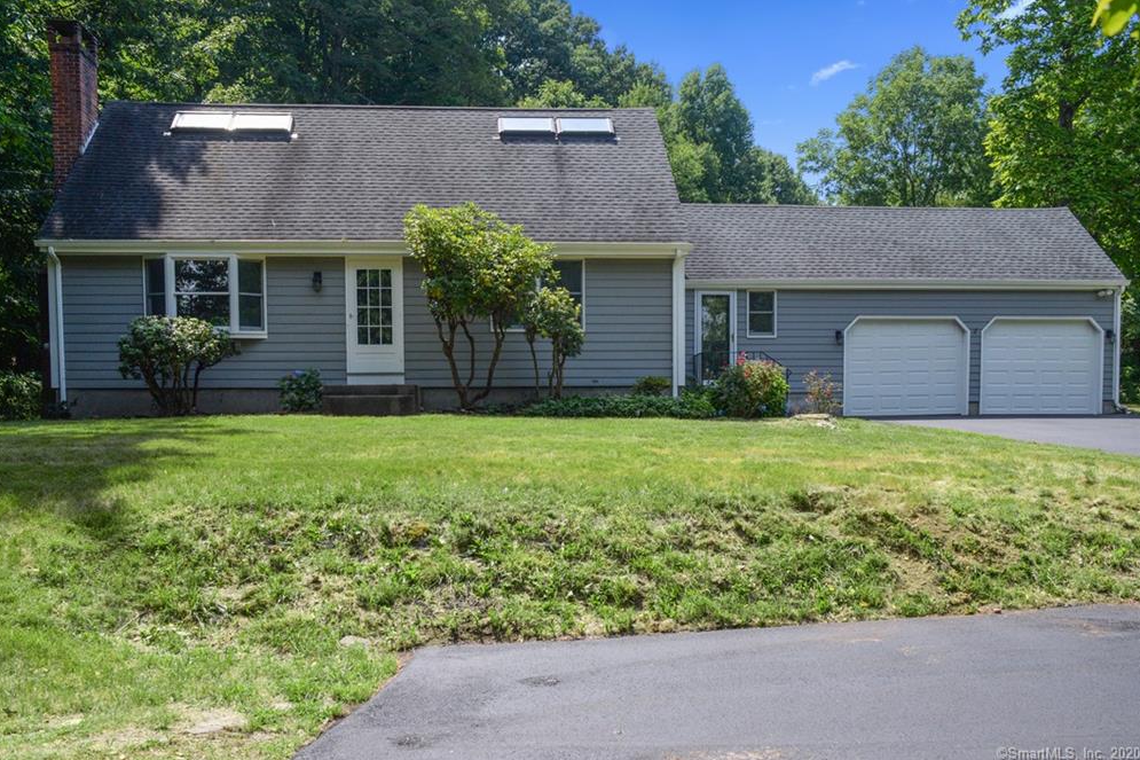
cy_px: 372
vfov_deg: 37.8
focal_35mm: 35
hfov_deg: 54.4
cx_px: 561
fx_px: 1108
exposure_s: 1/2000
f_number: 7.1
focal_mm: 34
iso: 1600
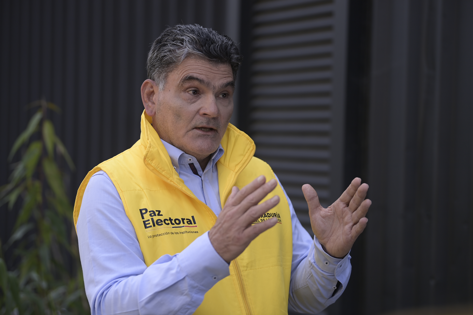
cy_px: 158
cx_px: 236
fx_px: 1314
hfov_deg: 20.4
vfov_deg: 13.7
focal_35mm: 100
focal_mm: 100
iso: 160
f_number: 2.8
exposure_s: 1/1000
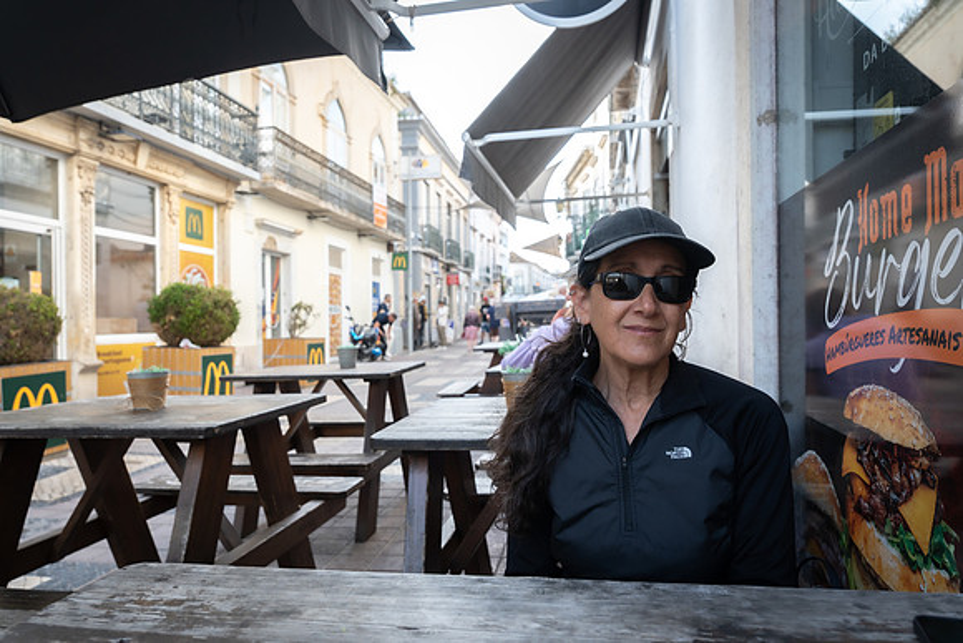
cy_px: 322
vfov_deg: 52.2
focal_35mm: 25
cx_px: 482
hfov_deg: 72.6
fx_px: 656
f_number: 5
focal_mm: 24
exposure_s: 1/250
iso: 400
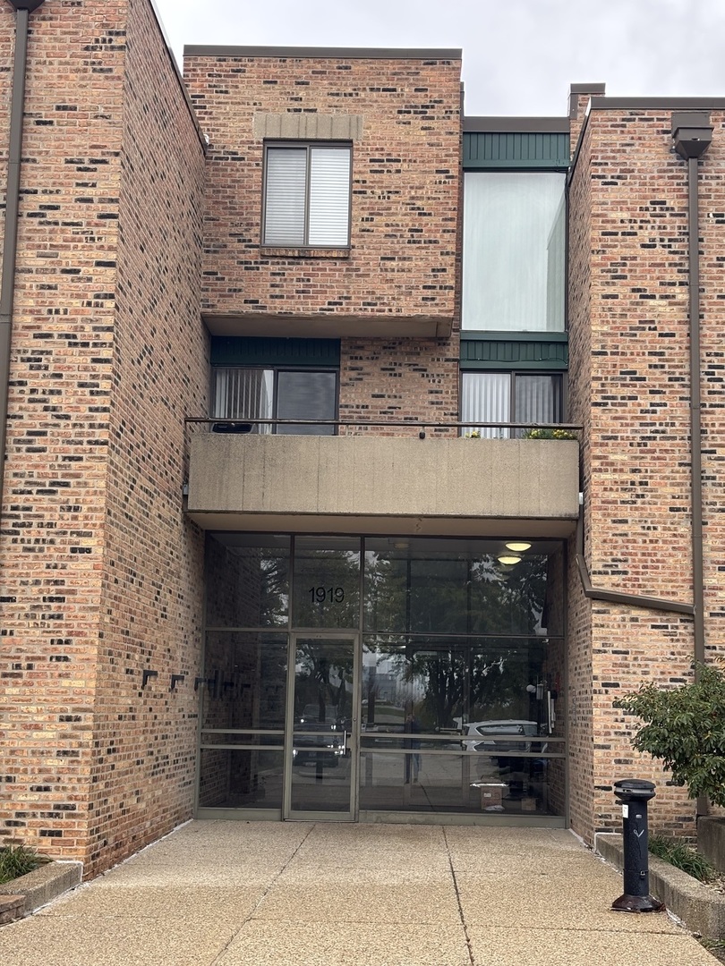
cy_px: 483
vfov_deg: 36.8
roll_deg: -1.9
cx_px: 362
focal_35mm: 52
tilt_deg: +8.8
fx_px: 1452
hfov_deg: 28.0
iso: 32
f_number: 1.6
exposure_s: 1/466
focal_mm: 5.96
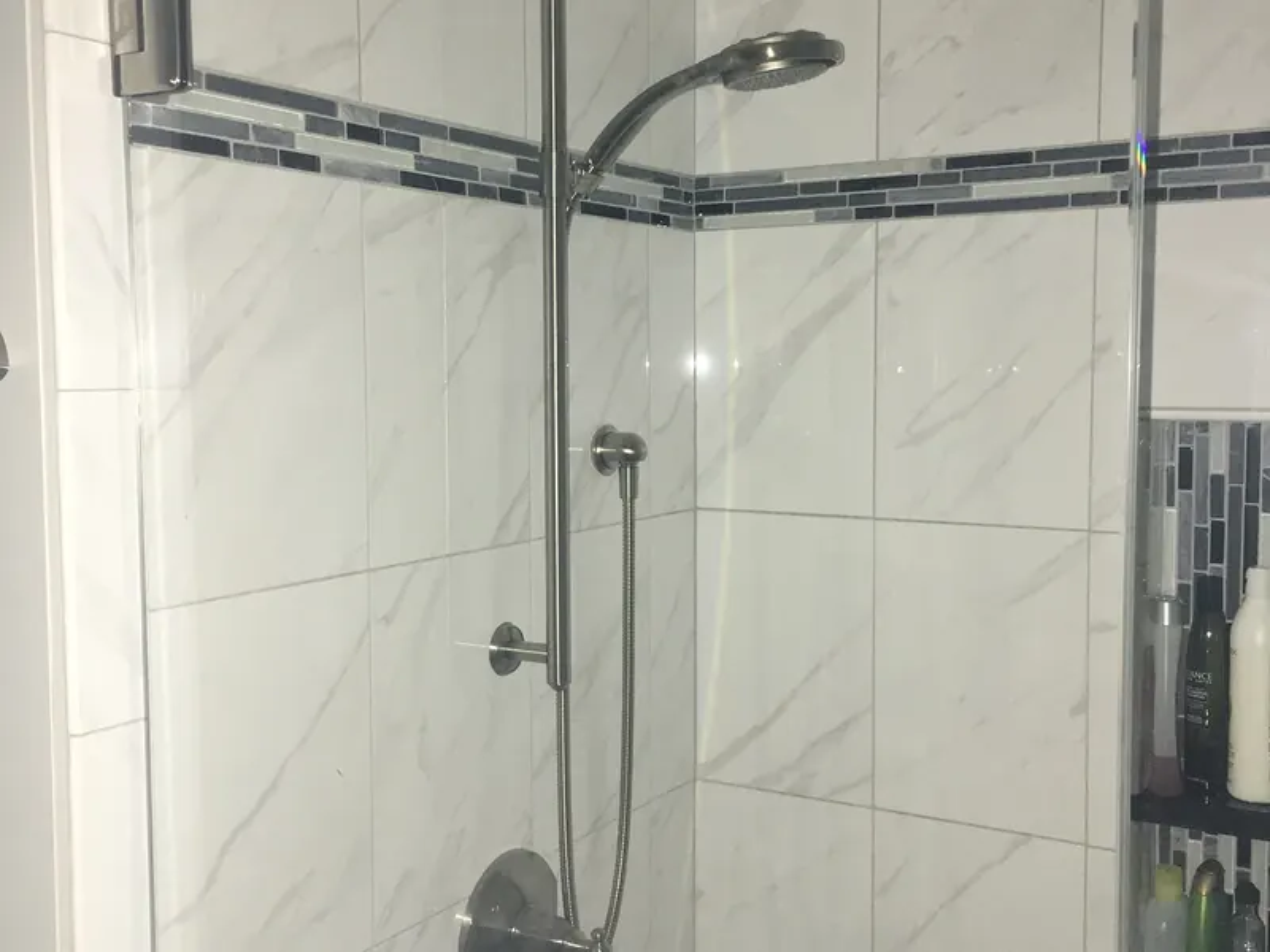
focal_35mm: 29
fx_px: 1064
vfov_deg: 48.2
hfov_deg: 61.7
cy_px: 476
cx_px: 635
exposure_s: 1/16
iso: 80
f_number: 2.2
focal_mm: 4.15
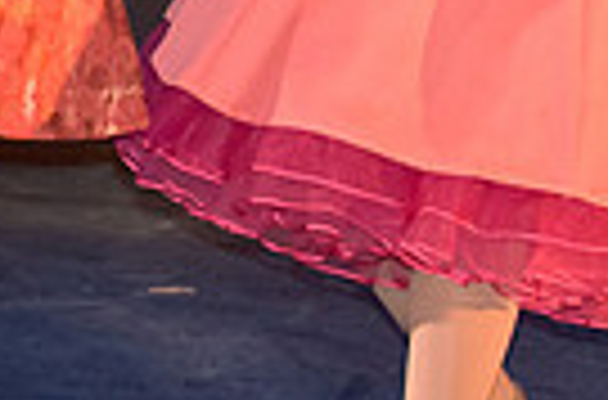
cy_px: -348
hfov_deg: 4.5
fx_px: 7607
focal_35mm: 452
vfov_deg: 3.0
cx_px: -491
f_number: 2.8
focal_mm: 70
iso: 3200
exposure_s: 1/100
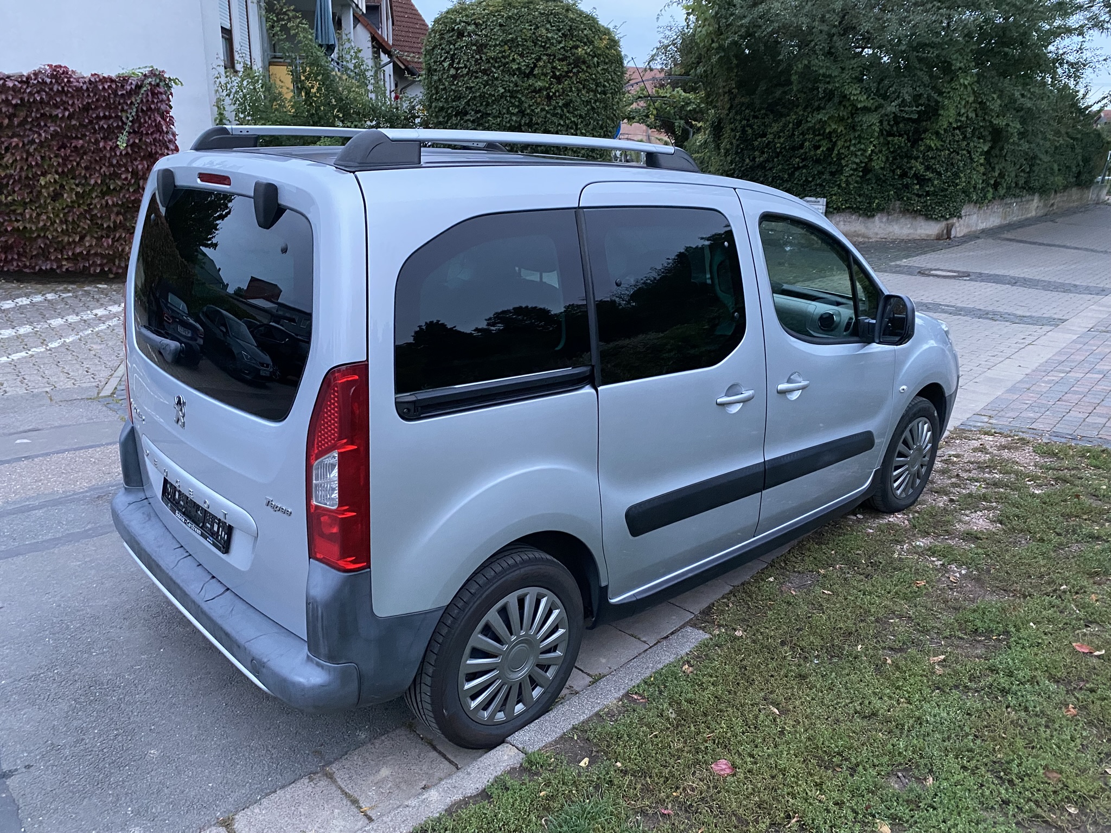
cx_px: 556
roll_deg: -1.2
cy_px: 416
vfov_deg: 53.1
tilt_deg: -17.4
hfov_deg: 67.3
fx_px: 834
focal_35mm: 26
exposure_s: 1/37
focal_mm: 4.25
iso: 640
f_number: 1.8
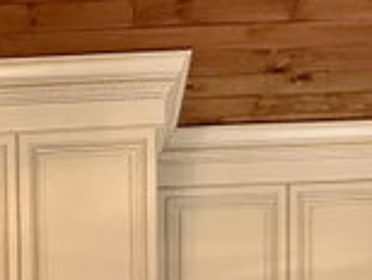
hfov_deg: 32.1
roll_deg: +0.7
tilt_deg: -1.1
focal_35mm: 58
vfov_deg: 17.6
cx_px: 64
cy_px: 567
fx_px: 624
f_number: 2.2
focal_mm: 2.22
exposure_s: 1/60
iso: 500
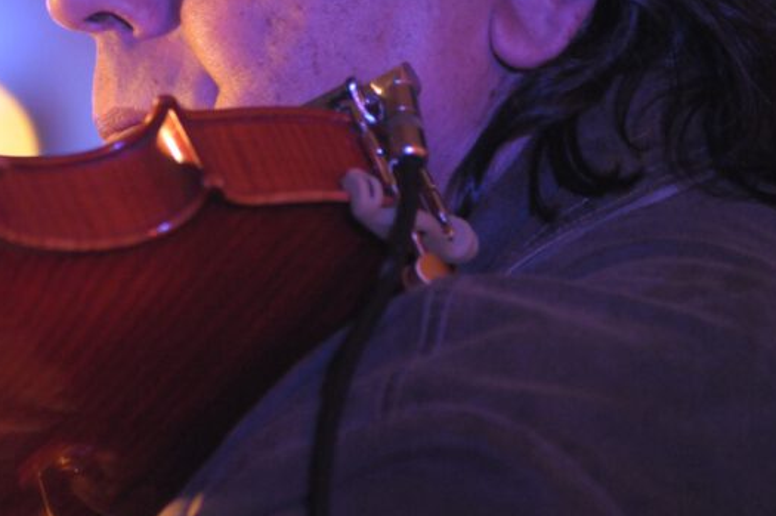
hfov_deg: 3.5
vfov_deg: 2.3
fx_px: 12598
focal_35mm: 585
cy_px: 96
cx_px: 228
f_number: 2.8
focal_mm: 200
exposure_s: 1/50
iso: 1600
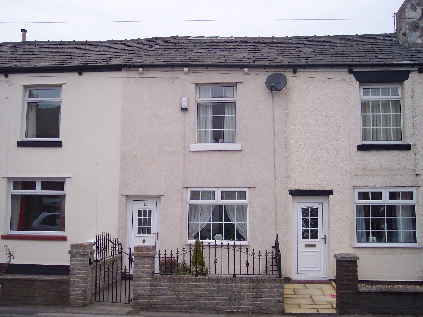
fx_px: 464
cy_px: 158
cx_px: 212
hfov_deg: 49.0
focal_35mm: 38
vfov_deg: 37.7
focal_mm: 8
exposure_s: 1/60
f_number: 2.8
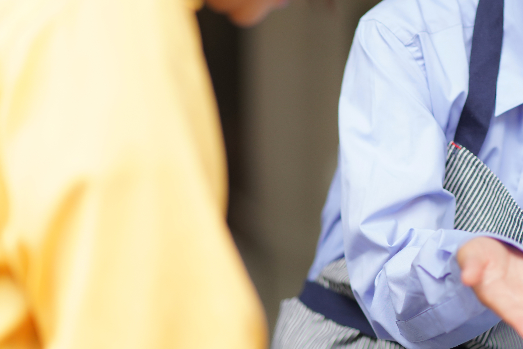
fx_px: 2310
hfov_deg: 12.9
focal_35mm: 159
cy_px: 167
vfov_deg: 8.6
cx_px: 424
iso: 400
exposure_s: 1/500
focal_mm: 85
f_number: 2
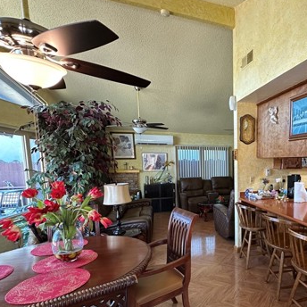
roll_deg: +0.1
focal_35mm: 23
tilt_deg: -7.6
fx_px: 231
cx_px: 239
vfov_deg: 66.5
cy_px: 187
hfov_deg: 62.4
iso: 200
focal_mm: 2.22
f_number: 2.2
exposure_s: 1/60
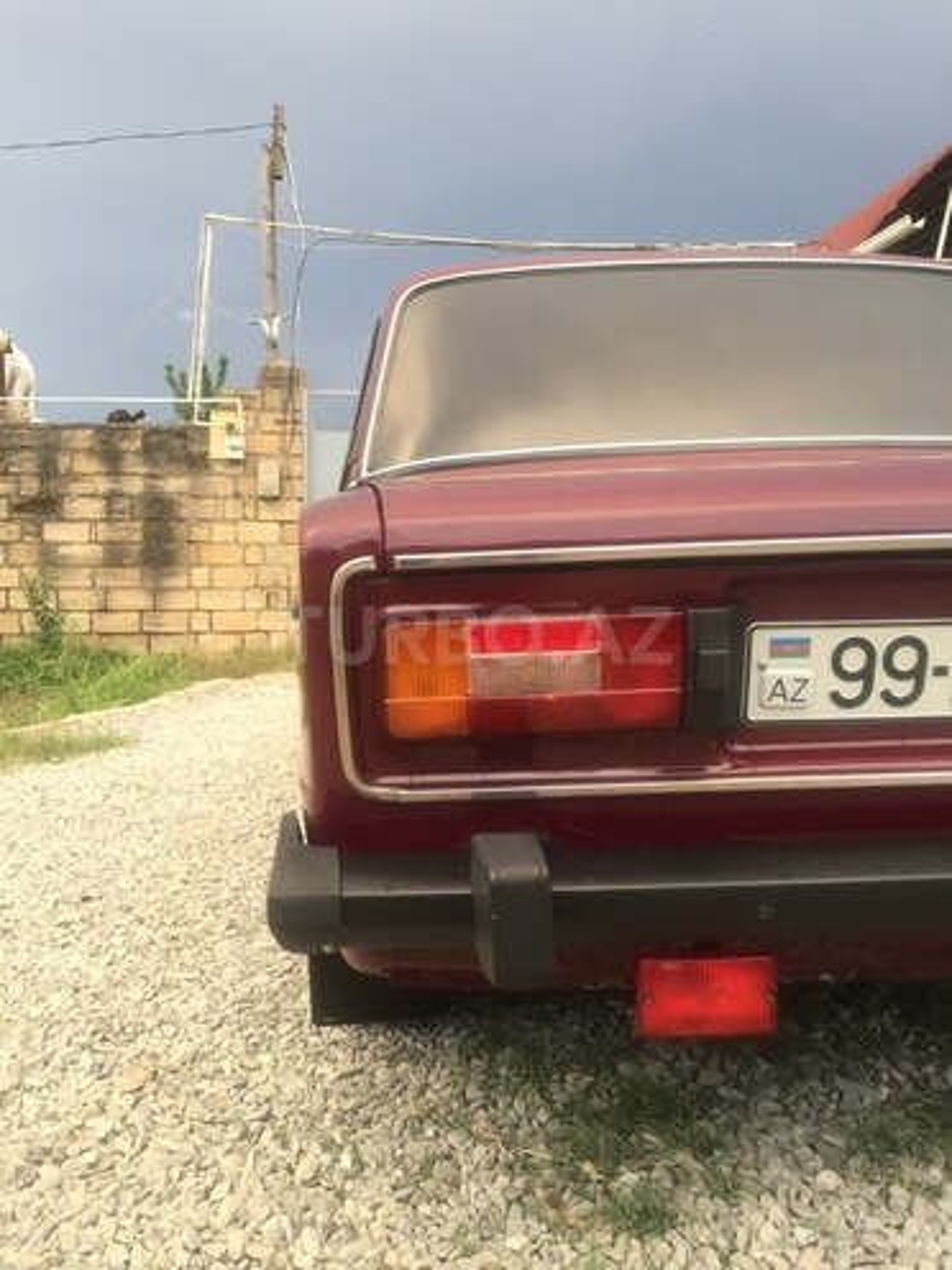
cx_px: 476
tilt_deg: +0.6
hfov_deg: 48.2
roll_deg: -0.9
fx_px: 1063
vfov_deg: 61.7
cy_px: 635
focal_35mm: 29
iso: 32
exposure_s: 1/33
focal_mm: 4.15
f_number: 2.2
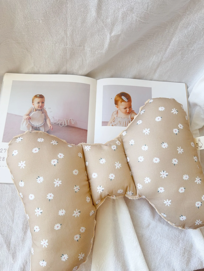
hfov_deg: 56.8
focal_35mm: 24
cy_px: 136
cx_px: 102
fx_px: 188
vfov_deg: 71.6
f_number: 1.78
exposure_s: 1/121
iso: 160
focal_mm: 6.76
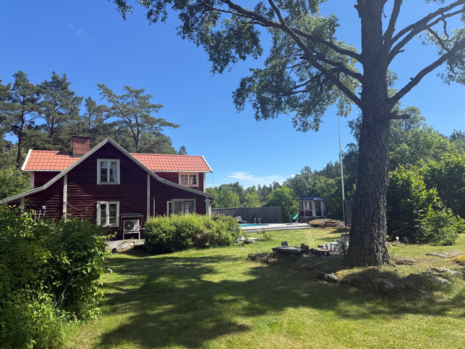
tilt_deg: +6.3
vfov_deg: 56.8
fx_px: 322
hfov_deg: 71.6
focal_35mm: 24
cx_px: 232
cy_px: 174
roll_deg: +0.7
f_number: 1.78
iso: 80
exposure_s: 1/3145
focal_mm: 6.76
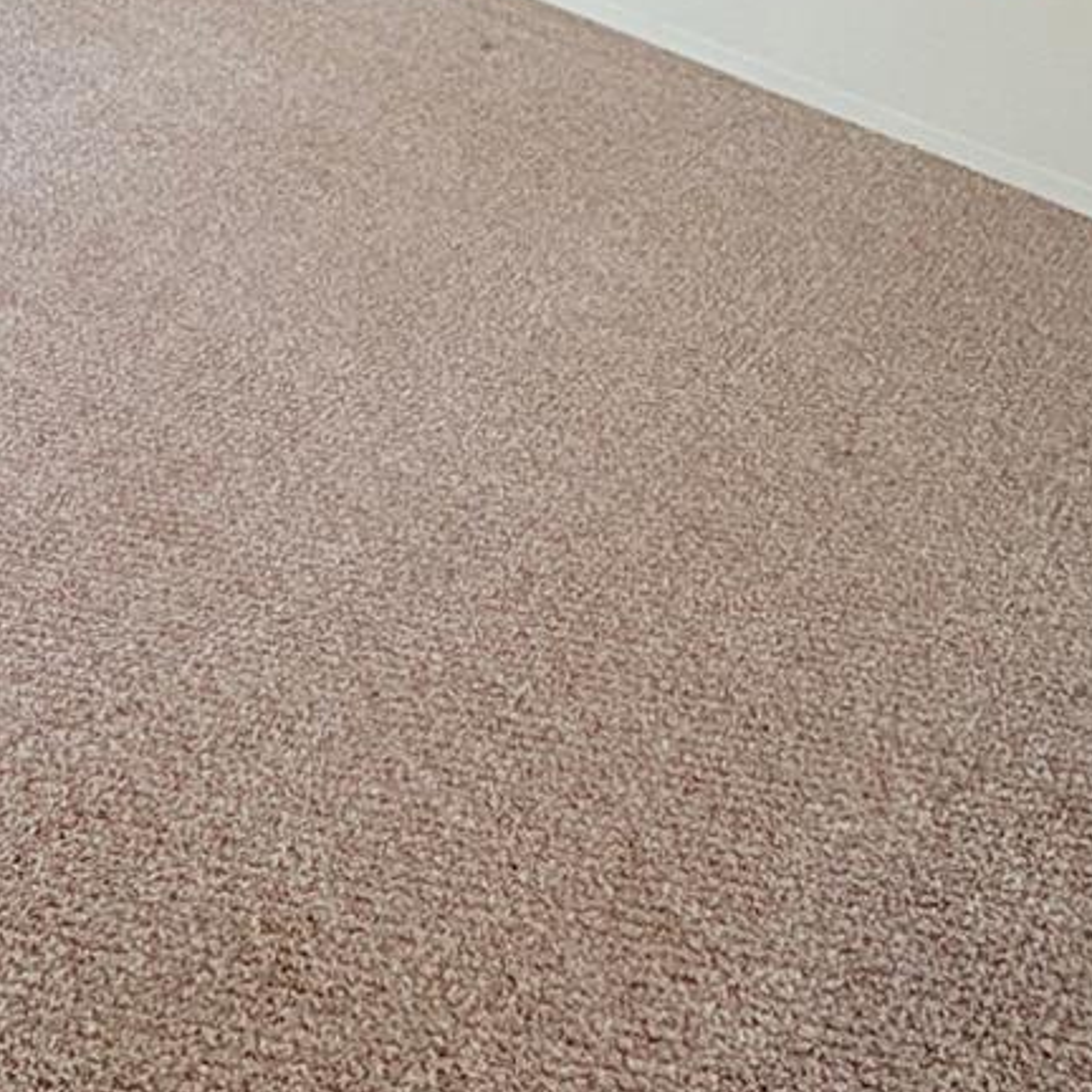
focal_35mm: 43
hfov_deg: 35.9
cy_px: -321
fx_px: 1535
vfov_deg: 30.8
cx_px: 42
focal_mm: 2.22
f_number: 2.2
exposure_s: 1/139
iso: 125
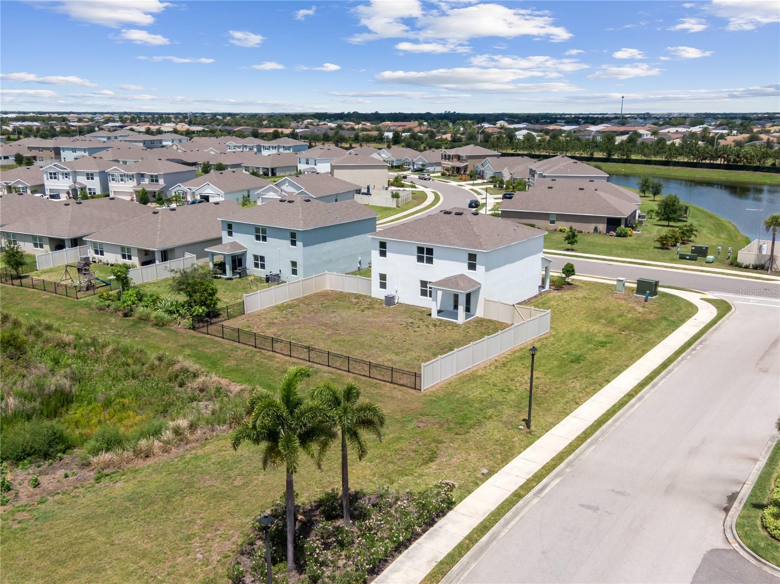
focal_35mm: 33
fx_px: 743
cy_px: 292
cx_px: 390
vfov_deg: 42.9
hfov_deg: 55.4
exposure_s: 1/2000
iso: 100
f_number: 3.2
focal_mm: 5.69
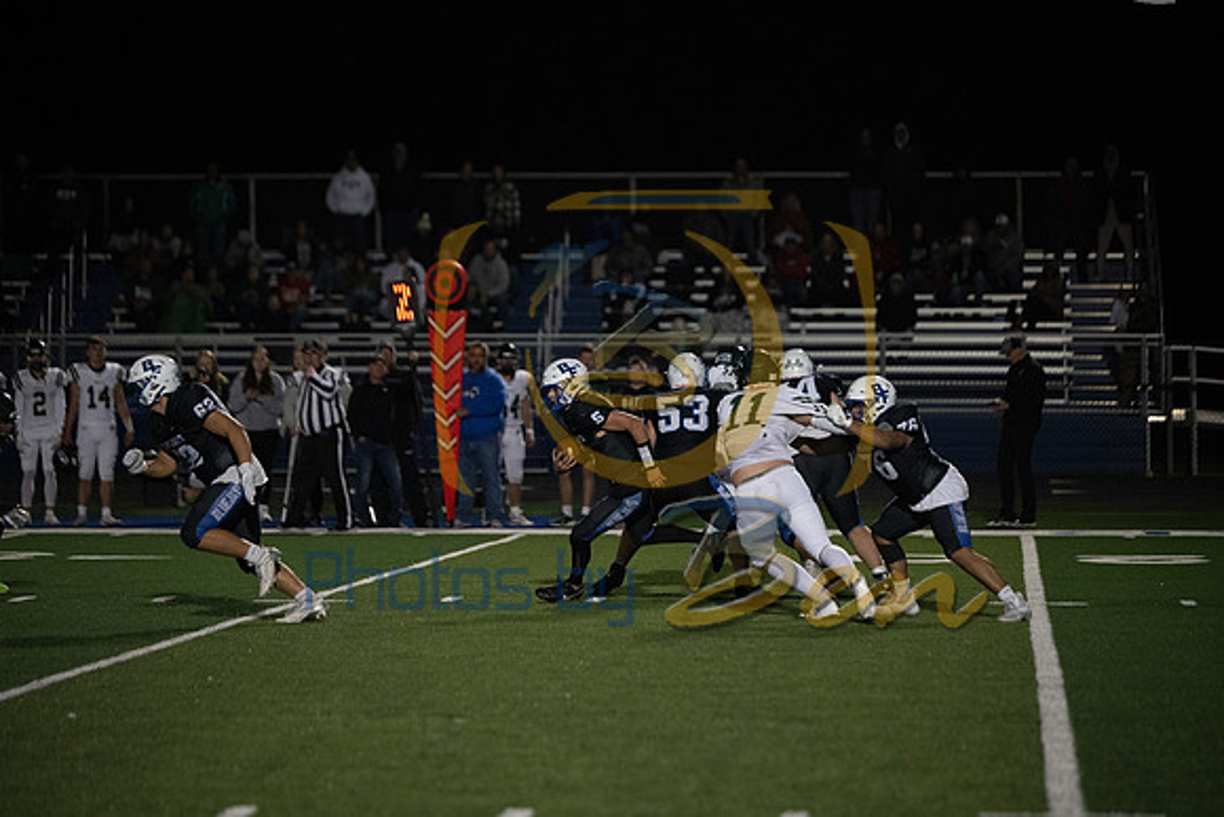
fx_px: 5441
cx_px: 612
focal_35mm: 160
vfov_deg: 8.6
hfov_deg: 12.8
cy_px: 408
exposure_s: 1/1600
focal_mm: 160
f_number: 2.8
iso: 5000
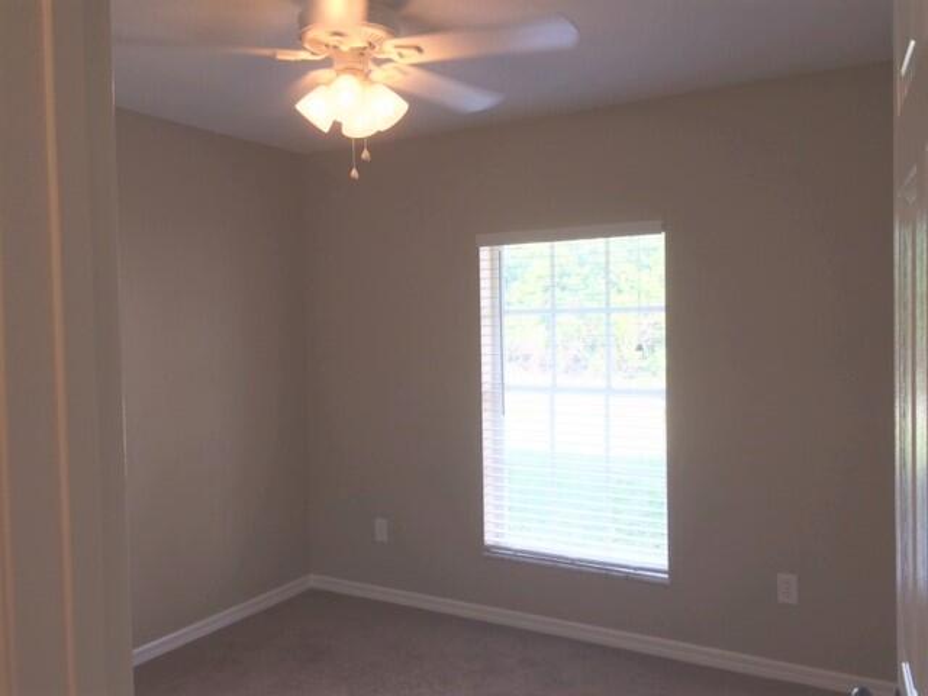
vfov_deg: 48.2
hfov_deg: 61.7
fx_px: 777
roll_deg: +1.5
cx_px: 464
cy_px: 348
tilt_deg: -2.2
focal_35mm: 29
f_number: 2.2
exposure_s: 1/120
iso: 50
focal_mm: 4.15
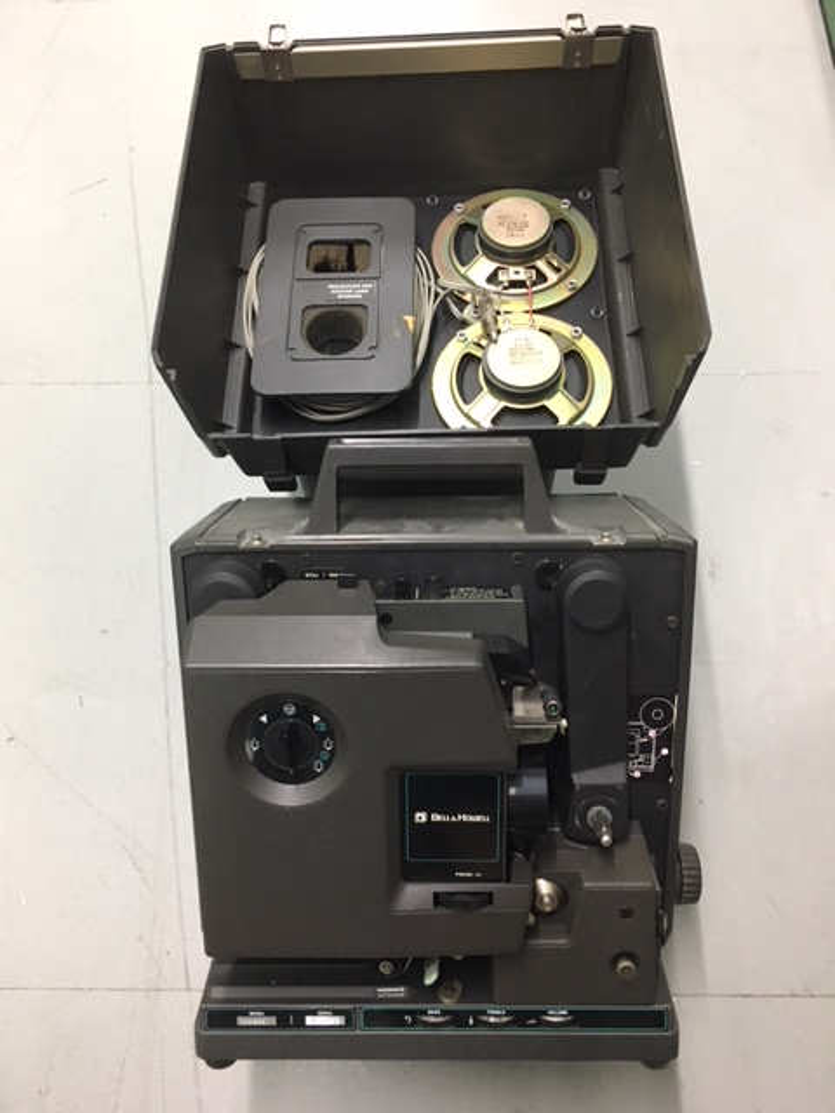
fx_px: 933
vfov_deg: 61.7
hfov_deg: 48.2
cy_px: 556
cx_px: 418
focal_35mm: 29
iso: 200
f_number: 2.2
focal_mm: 4.15
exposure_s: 1/20
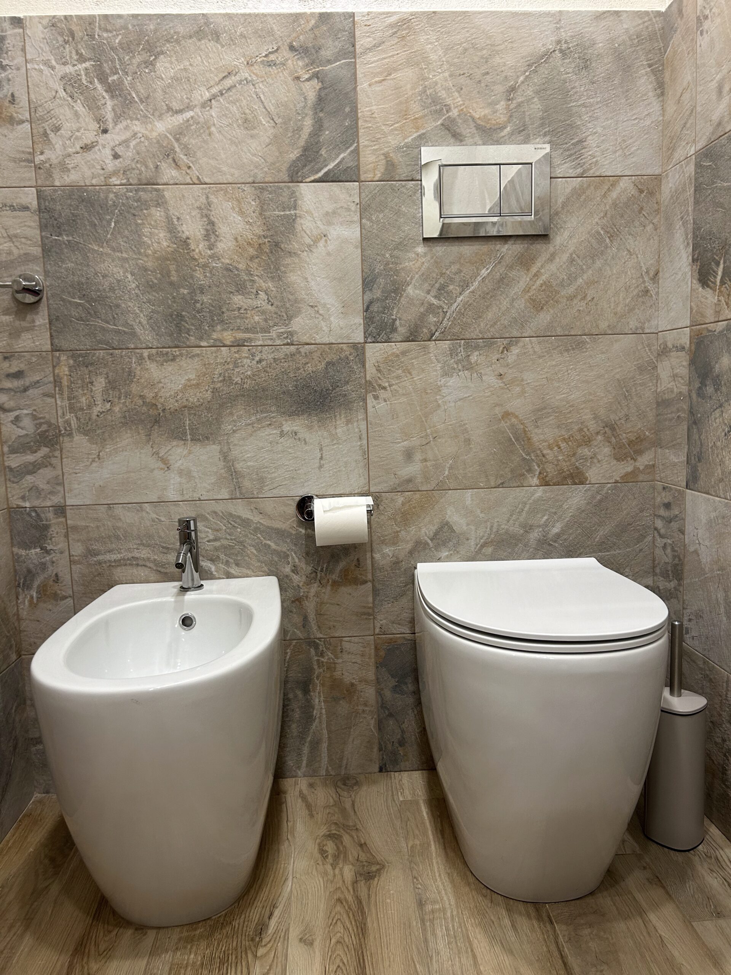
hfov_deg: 53.1
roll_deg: +1.8
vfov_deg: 67.3
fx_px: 732
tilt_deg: -7.7
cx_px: 366
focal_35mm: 26
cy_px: 488
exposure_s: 1/50
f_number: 1.5
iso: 125
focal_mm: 5.7
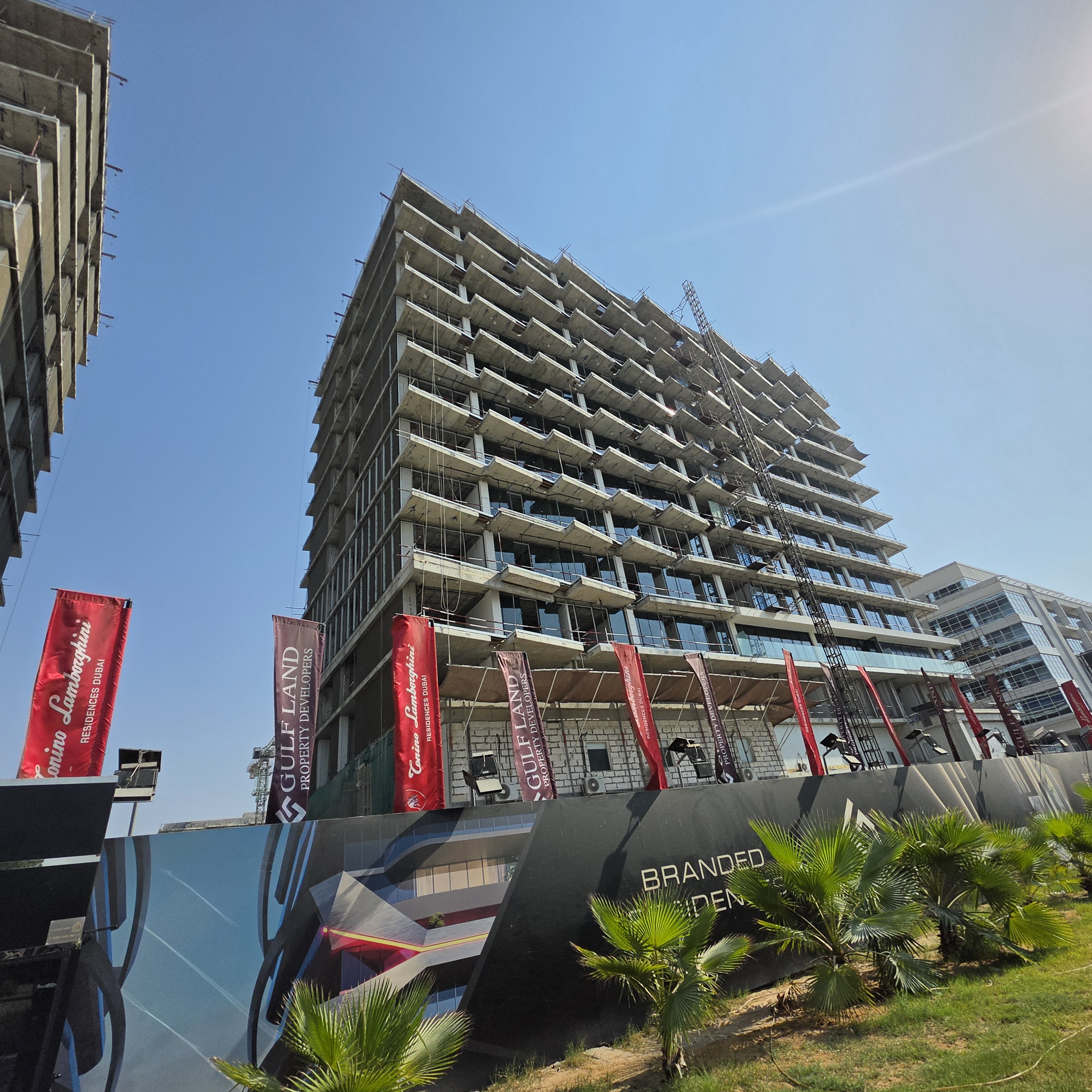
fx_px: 571
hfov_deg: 87.3
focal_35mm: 16
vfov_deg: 87.4
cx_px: 587
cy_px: 536
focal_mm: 2.2
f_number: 1.9
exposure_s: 1/7294
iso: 32
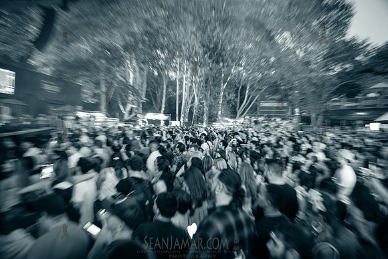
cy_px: 130
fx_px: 312
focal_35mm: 29
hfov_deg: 63.8
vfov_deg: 45.1
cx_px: 202
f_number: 2.8
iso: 10000
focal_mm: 27
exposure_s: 1/25
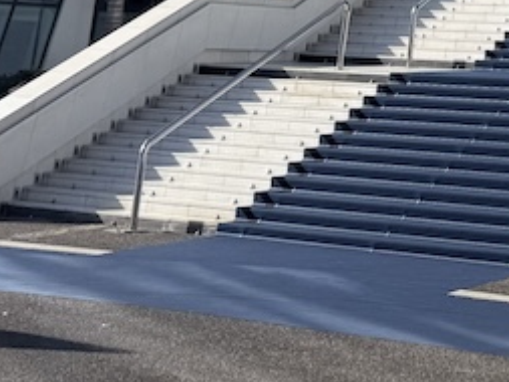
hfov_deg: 18.7
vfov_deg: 13.2
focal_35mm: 97
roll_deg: -1.3
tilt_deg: +16.4
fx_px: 1427
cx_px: 666
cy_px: -380
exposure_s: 1/7353
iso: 80
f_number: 1.78
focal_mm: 6.76
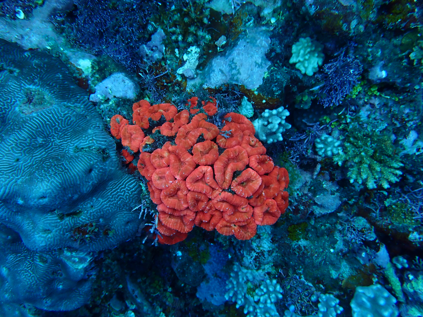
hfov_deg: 60.0
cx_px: 212
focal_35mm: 30
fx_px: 367
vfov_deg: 46.8
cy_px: 158
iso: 200
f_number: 3.2
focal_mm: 5.5
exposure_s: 1/100
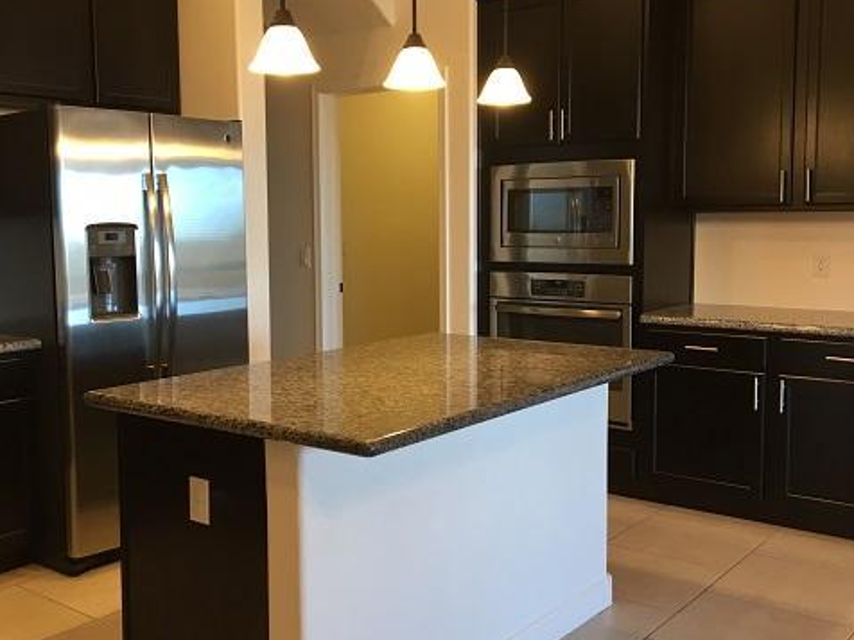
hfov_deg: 47.7
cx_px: 371
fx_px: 962
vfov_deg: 36.8
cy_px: 299
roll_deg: +0.3
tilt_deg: -4.5
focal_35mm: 39
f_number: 2.2
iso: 80
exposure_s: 1/33
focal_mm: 4.15
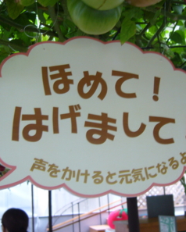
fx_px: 316
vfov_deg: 40.3
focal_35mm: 46
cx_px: 89
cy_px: 116
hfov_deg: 32.8
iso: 100
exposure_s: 1/15
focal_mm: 5.8
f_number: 2.8
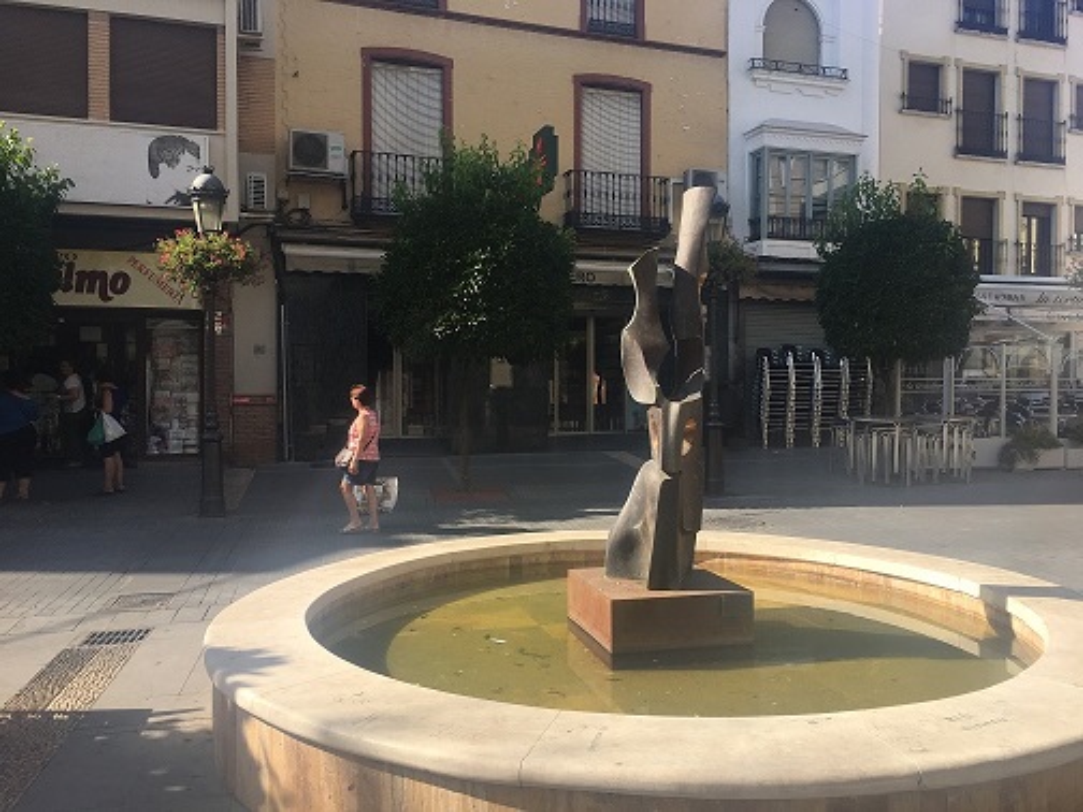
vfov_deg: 48.2
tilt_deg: -0.8
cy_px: 406
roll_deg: +0.7
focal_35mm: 29
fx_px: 907
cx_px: 542
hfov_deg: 61.7
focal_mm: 4.15
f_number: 2.2
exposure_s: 1/864
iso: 25
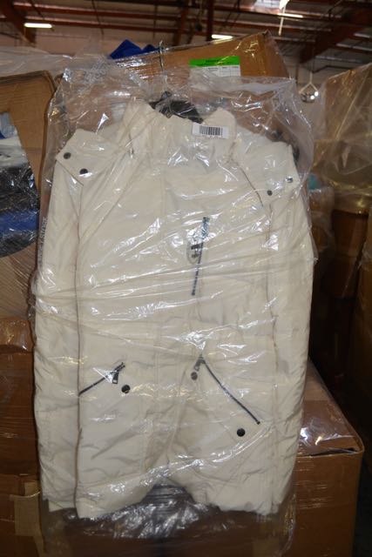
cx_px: 186
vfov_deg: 57.2
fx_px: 511
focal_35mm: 33
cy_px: 278
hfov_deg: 40.0
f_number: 4
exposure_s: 1/60
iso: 500
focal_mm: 22
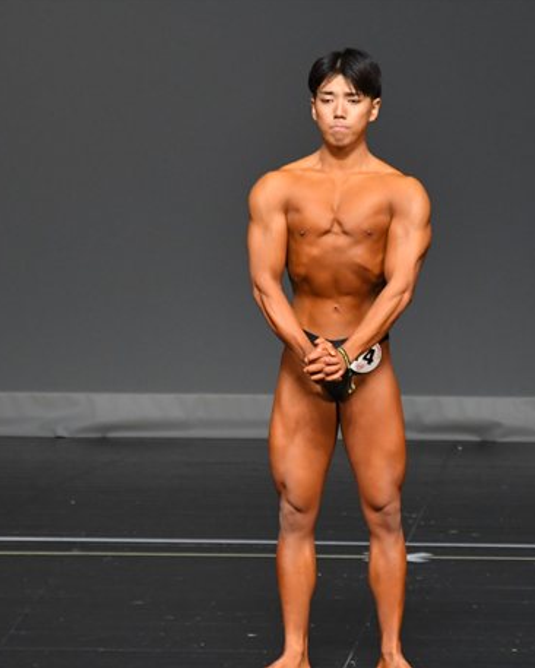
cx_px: 340
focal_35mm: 549
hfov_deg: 2.8
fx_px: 10859
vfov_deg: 3.5
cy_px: 368
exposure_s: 1/400
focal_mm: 230
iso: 2500
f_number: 5.6
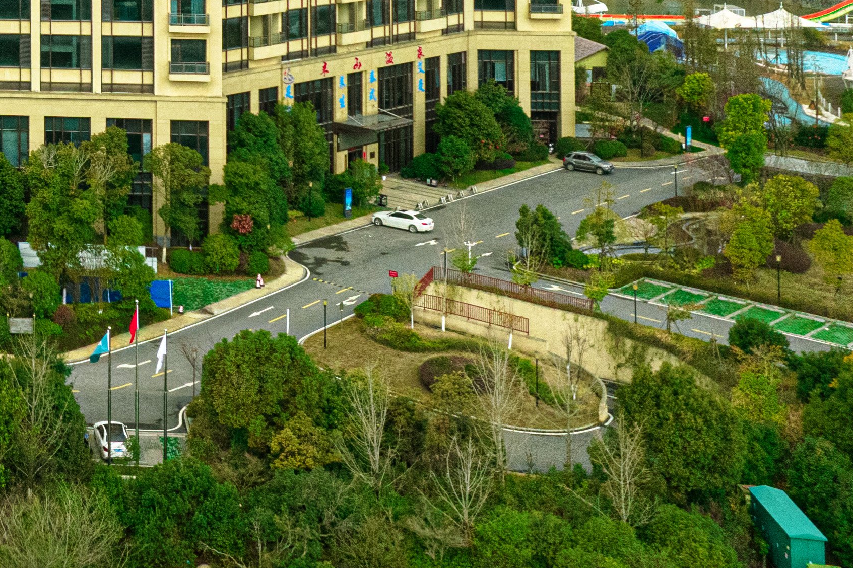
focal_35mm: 71
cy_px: -329
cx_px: -296
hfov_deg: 24.4
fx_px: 1682
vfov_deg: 17.0
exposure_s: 1/320
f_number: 2.8
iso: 100
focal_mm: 8.38
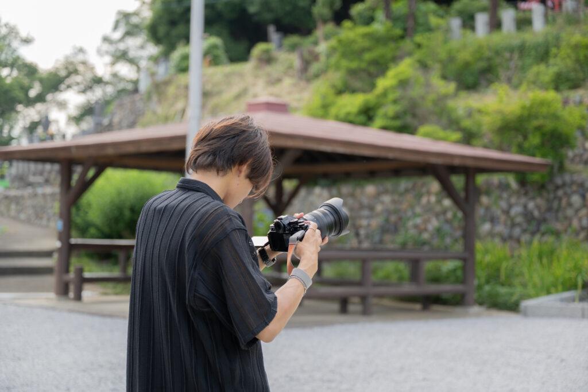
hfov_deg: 32.9
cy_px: 196
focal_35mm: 61
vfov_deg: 22.3
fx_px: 996
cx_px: 294
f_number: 2.8
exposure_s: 1/250
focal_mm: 61
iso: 100
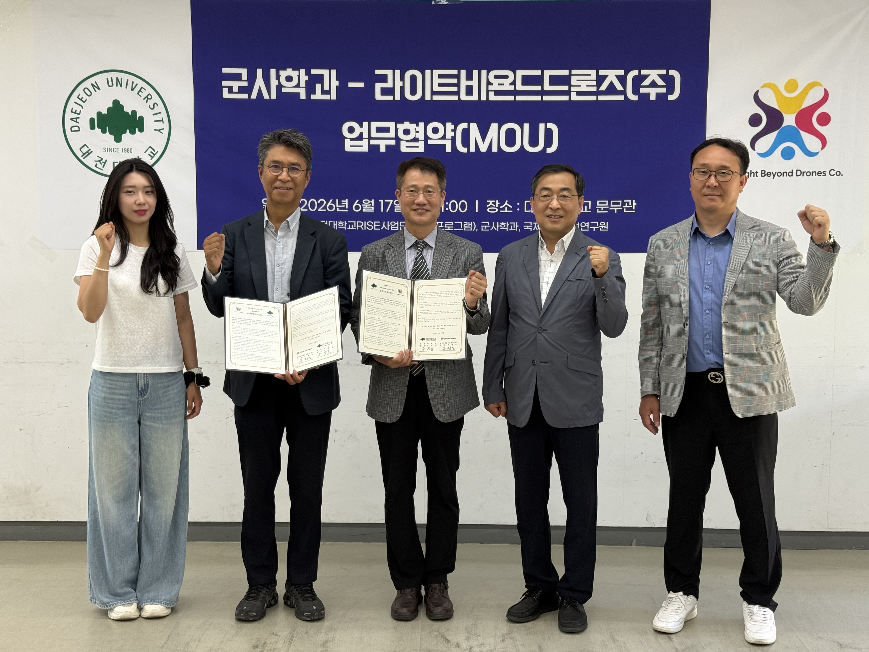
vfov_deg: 30.3
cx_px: 434
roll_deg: -0.2
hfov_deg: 39.7
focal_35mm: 48
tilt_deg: -6.3
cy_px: 326
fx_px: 1205
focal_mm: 6.76
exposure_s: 1/60
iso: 100
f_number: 1.78
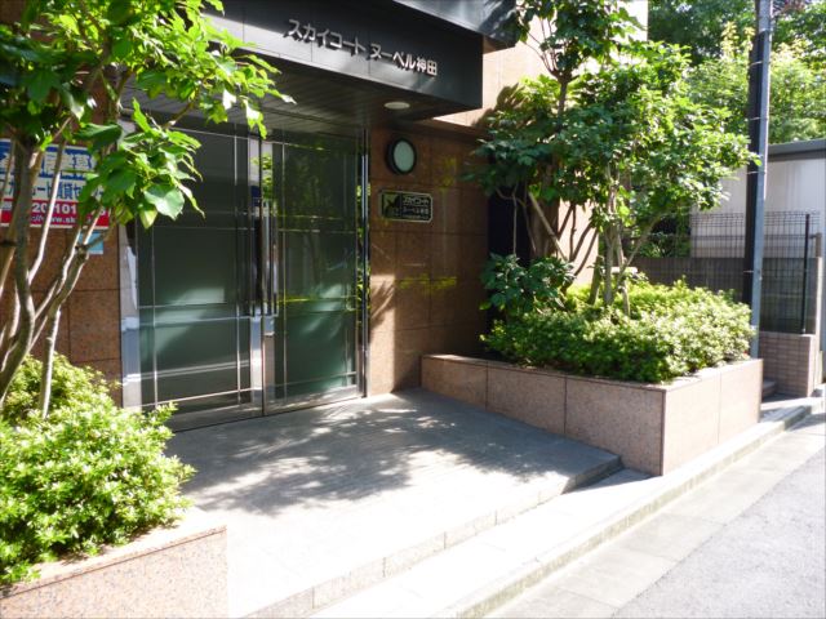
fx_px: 668
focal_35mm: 28
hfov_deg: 63.4
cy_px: 310
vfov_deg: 49.7
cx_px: 413
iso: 160
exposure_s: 1/60
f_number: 3.1
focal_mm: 5
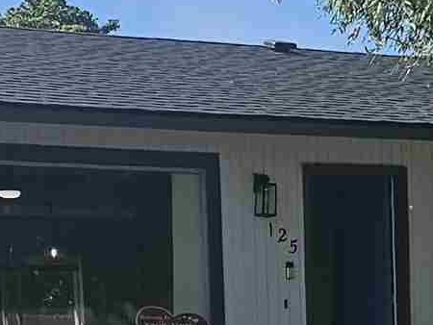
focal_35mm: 157
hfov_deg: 12.6
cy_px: 544
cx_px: 275
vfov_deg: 9.1
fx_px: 1965
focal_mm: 6.3
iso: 25
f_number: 1.7
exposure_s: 1/2000
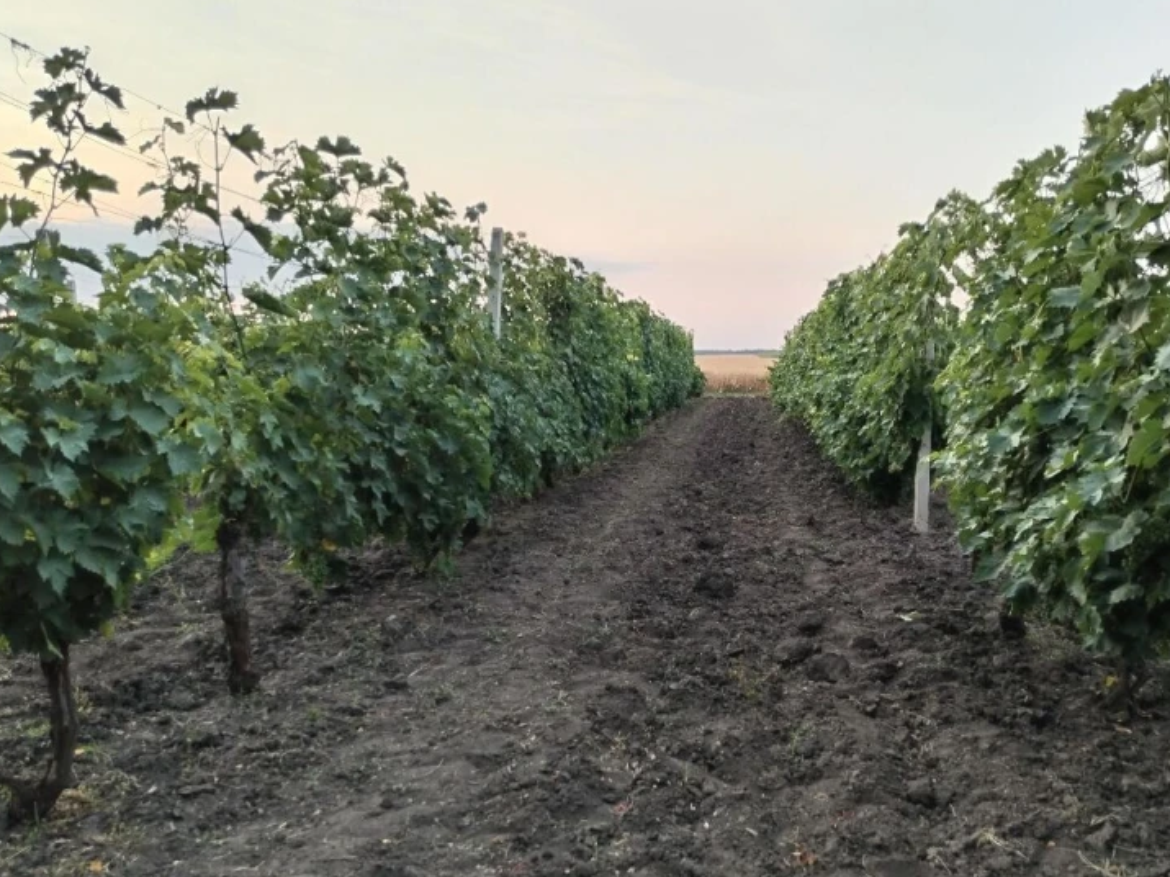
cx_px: 646
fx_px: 1081
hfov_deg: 56.7
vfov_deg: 44.0
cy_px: 501
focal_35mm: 32
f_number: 1.8
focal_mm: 4.75
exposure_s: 1/201
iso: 100
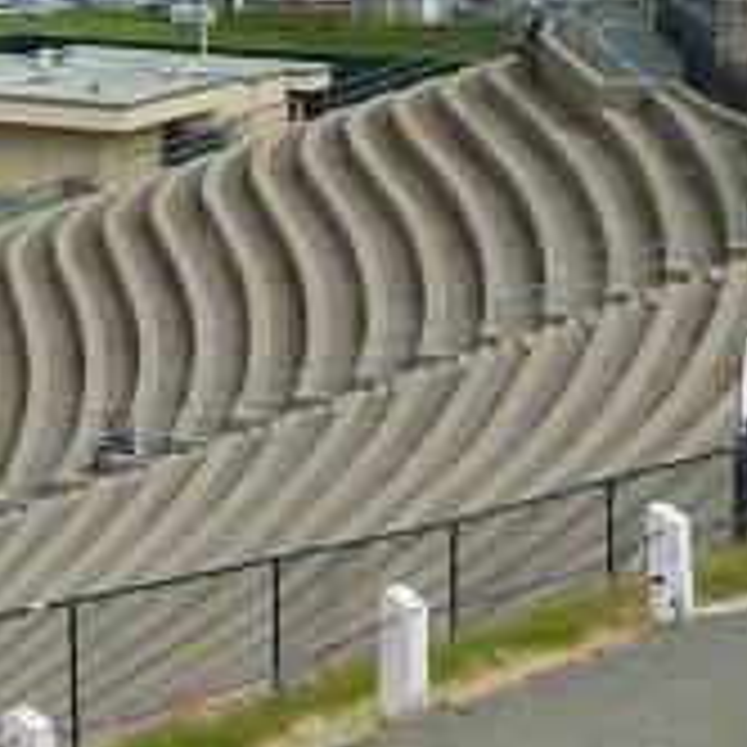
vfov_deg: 6.8
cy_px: 270
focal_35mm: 259
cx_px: -531
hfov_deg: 6.6
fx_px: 6323
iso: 80
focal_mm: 7.3
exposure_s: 1/500
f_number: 4
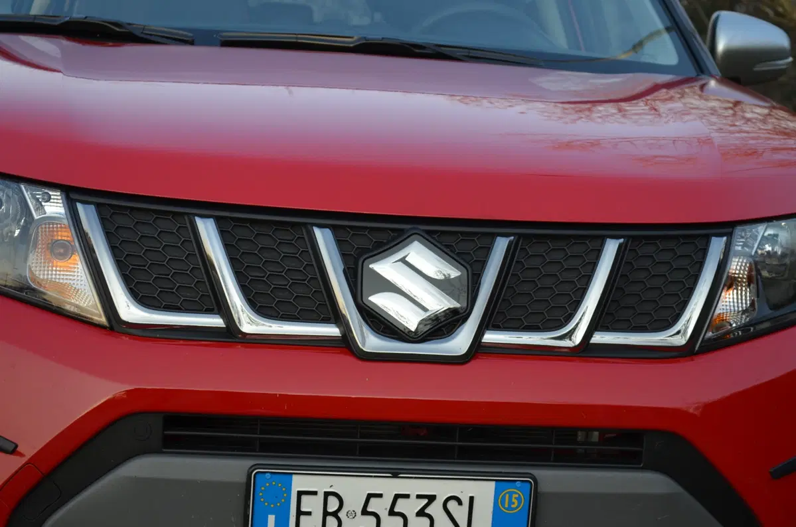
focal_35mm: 82
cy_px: 264
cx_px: 398
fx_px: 1820
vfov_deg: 16.5
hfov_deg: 24.7
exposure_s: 1/125
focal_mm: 55
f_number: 5.6
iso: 200
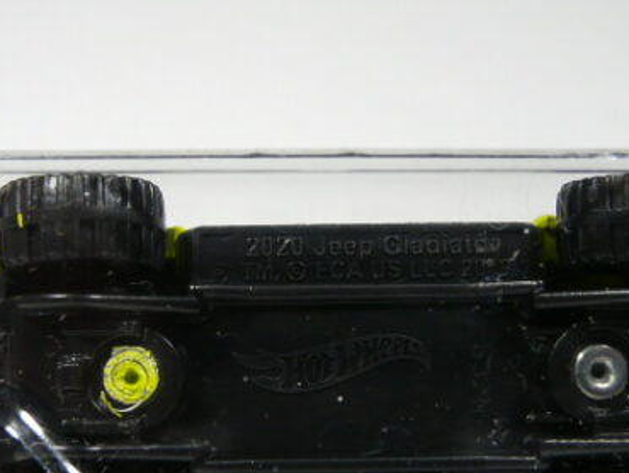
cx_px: 304
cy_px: 286
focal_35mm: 60
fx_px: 1091
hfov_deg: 32.2
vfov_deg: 24.4
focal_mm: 4.6
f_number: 2.8
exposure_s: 1/50
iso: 100
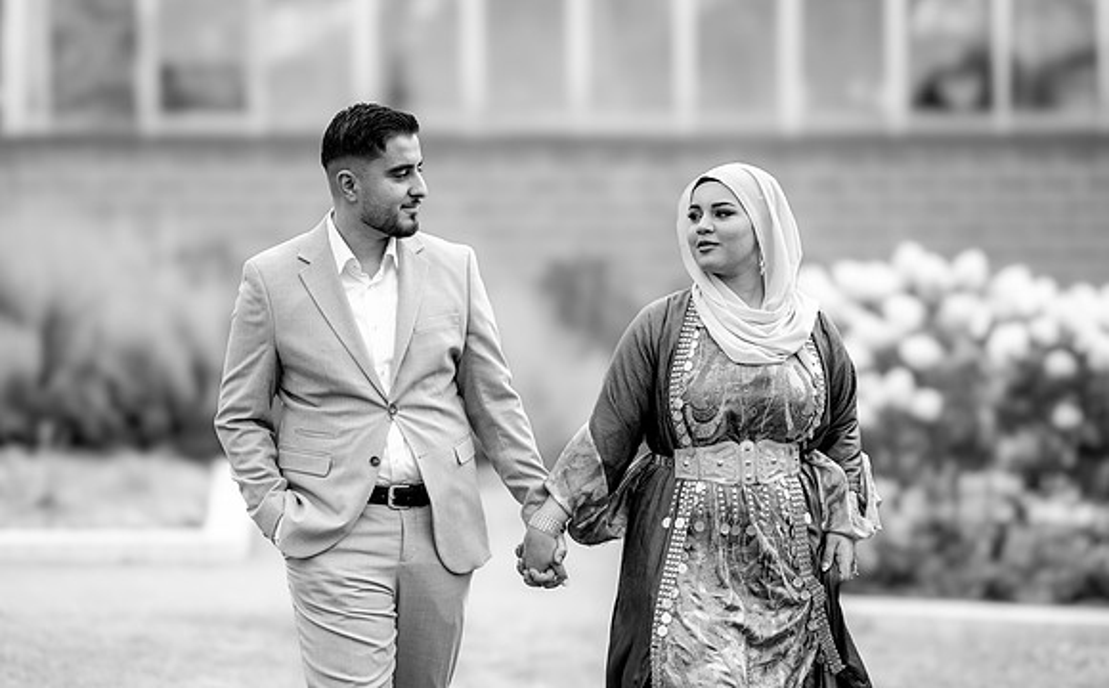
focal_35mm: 98
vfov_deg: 13.3
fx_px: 2949
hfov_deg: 21.3
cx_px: 493
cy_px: 342
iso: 100
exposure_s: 1/2500
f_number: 1.4
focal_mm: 85
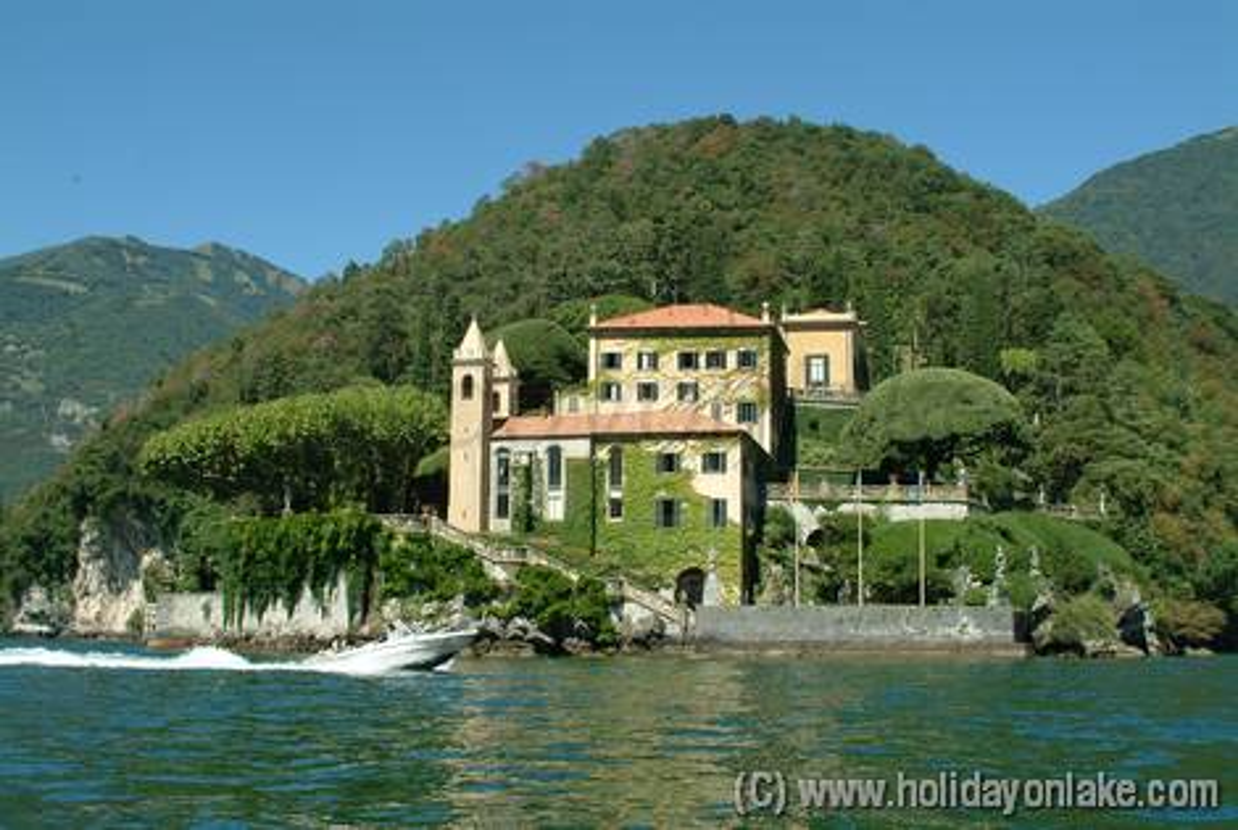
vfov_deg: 32.0
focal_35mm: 42
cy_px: 415
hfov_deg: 46.3
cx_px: 619
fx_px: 1447
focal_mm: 28
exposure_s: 1/180
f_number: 6.7
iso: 100
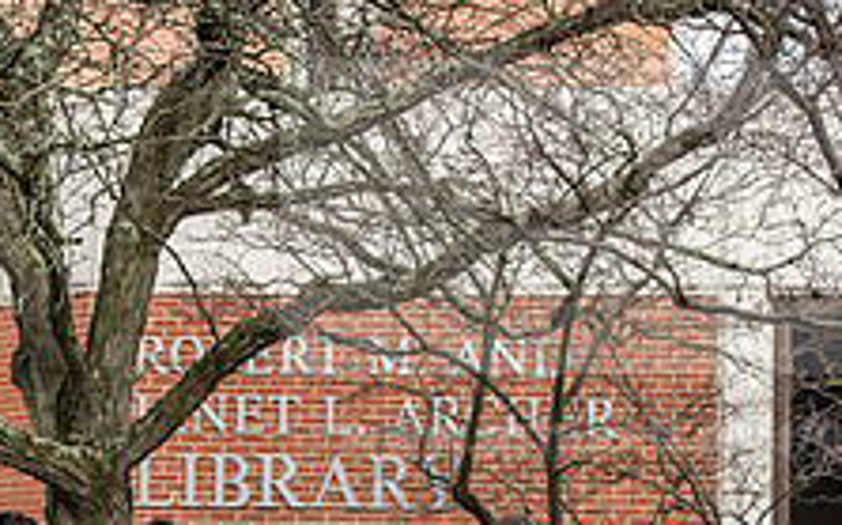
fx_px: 5595
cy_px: 516
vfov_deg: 5.4
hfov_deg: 8.6
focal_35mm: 244
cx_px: 166
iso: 320
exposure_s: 1/500
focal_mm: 92
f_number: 5.6
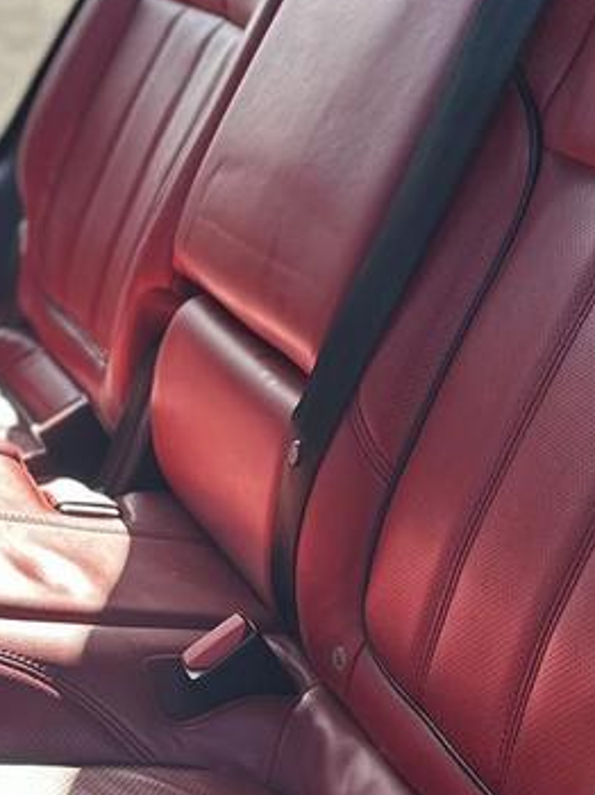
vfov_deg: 23.6
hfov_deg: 17.9
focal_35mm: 82
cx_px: 173
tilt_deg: -14.8
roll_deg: -0.7
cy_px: 196
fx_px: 1882
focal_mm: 6.86
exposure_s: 1/791
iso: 80
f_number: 1.78
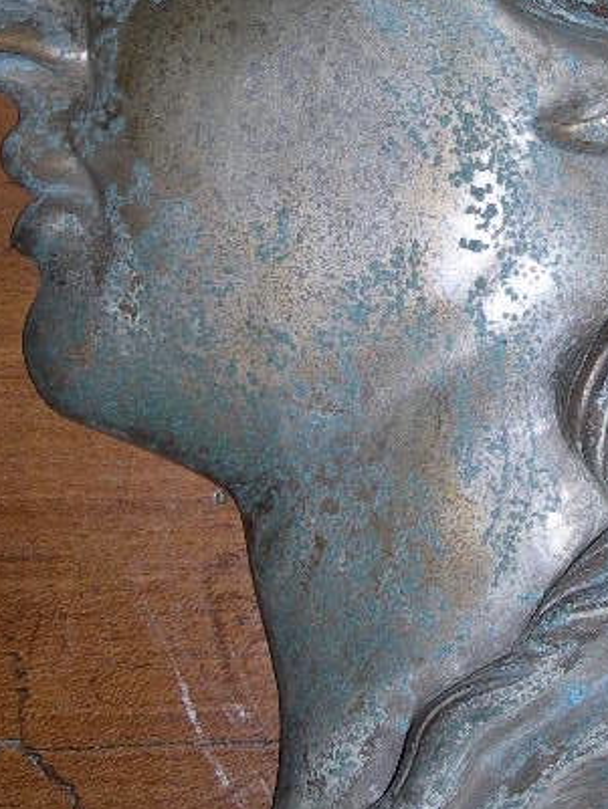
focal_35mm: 97
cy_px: 141
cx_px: 505
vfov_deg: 20.0
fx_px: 2270
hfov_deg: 15.1
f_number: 2.8
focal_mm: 7.8
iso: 50
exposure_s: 1/60.1
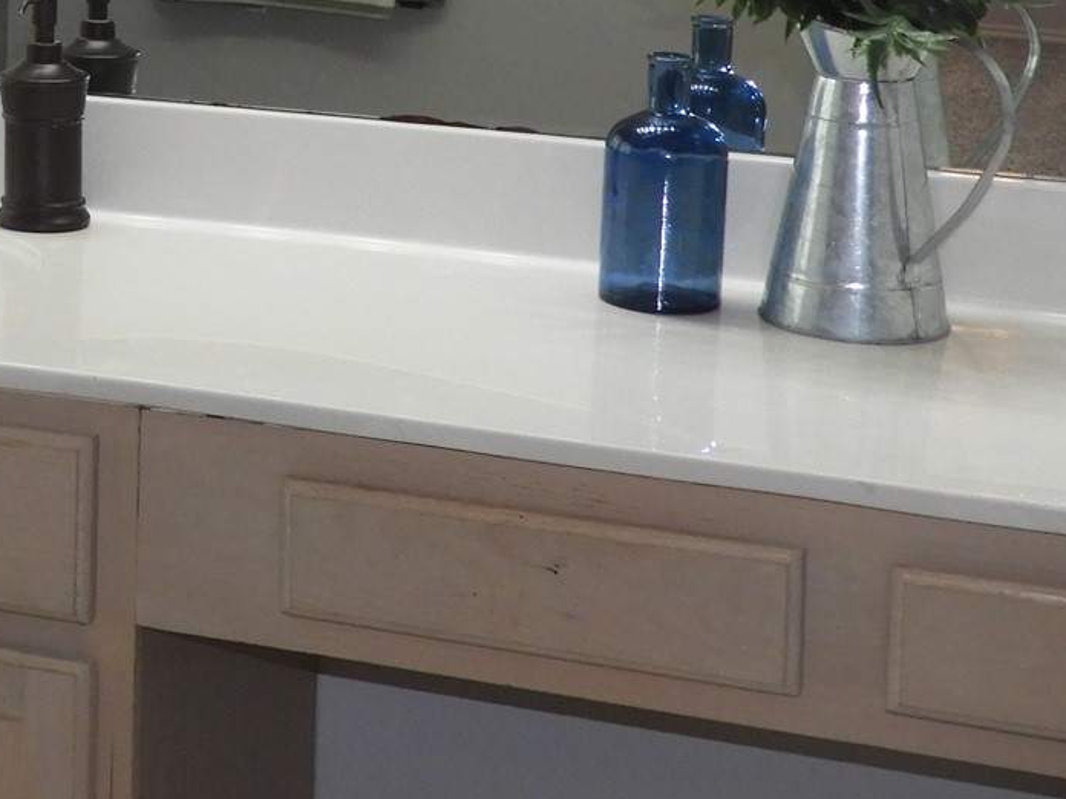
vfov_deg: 13.9
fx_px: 3172
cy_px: -174
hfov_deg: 17.5
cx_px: -438
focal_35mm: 103
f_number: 3.8
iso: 200
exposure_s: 1/30
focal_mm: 6.3
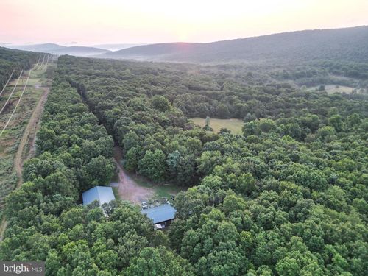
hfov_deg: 71.6
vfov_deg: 56.8
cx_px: 184
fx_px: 255
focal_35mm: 24
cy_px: 138
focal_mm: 6.72
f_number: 1.7
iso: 100
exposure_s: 1/120
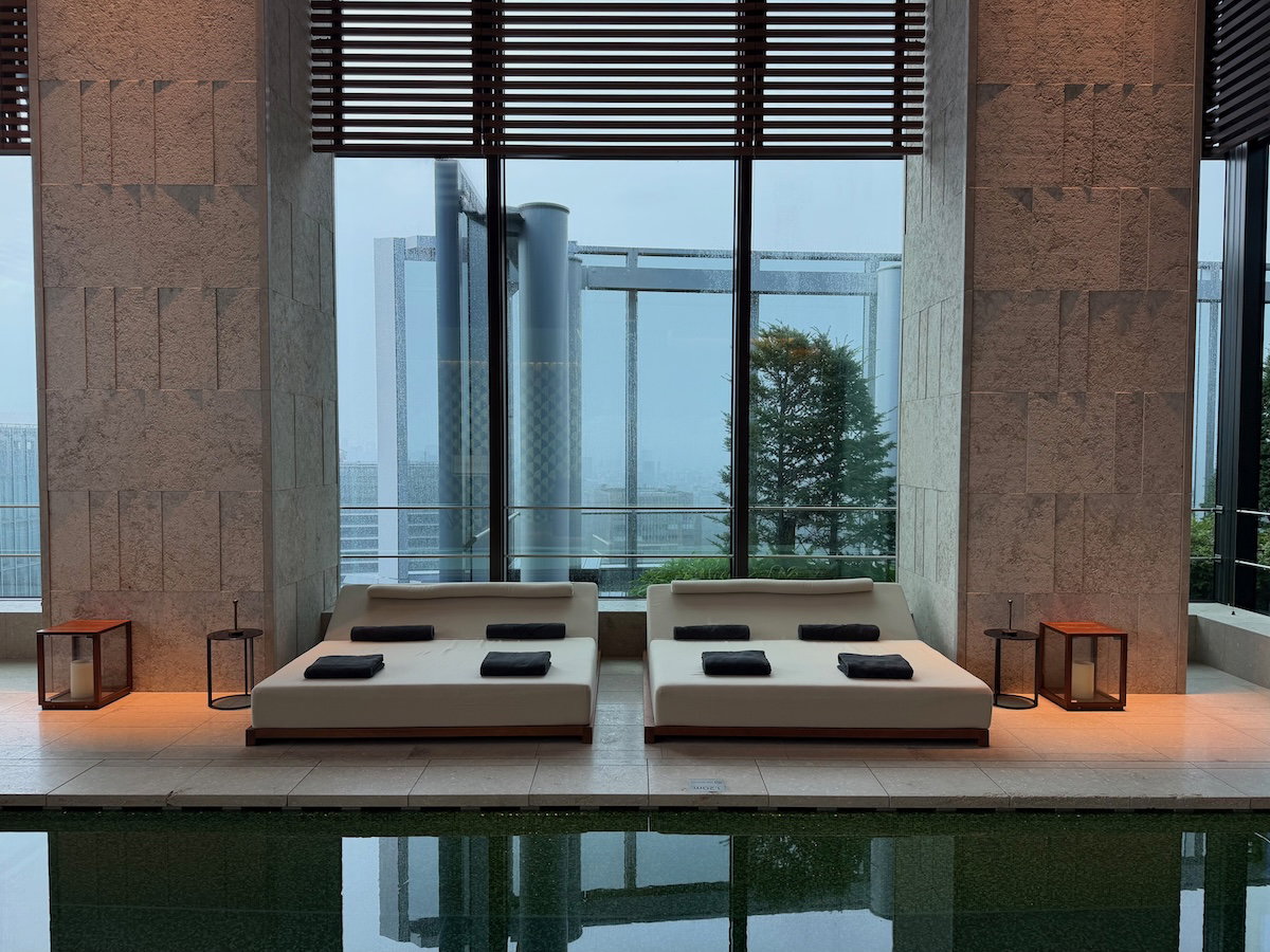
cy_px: 476
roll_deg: +0.2
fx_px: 881
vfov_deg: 56.8
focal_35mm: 24
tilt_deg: -2.4
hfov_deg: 71.6
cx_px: 635
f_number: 1.78
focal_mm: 6.76
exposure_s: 1/100
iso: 100
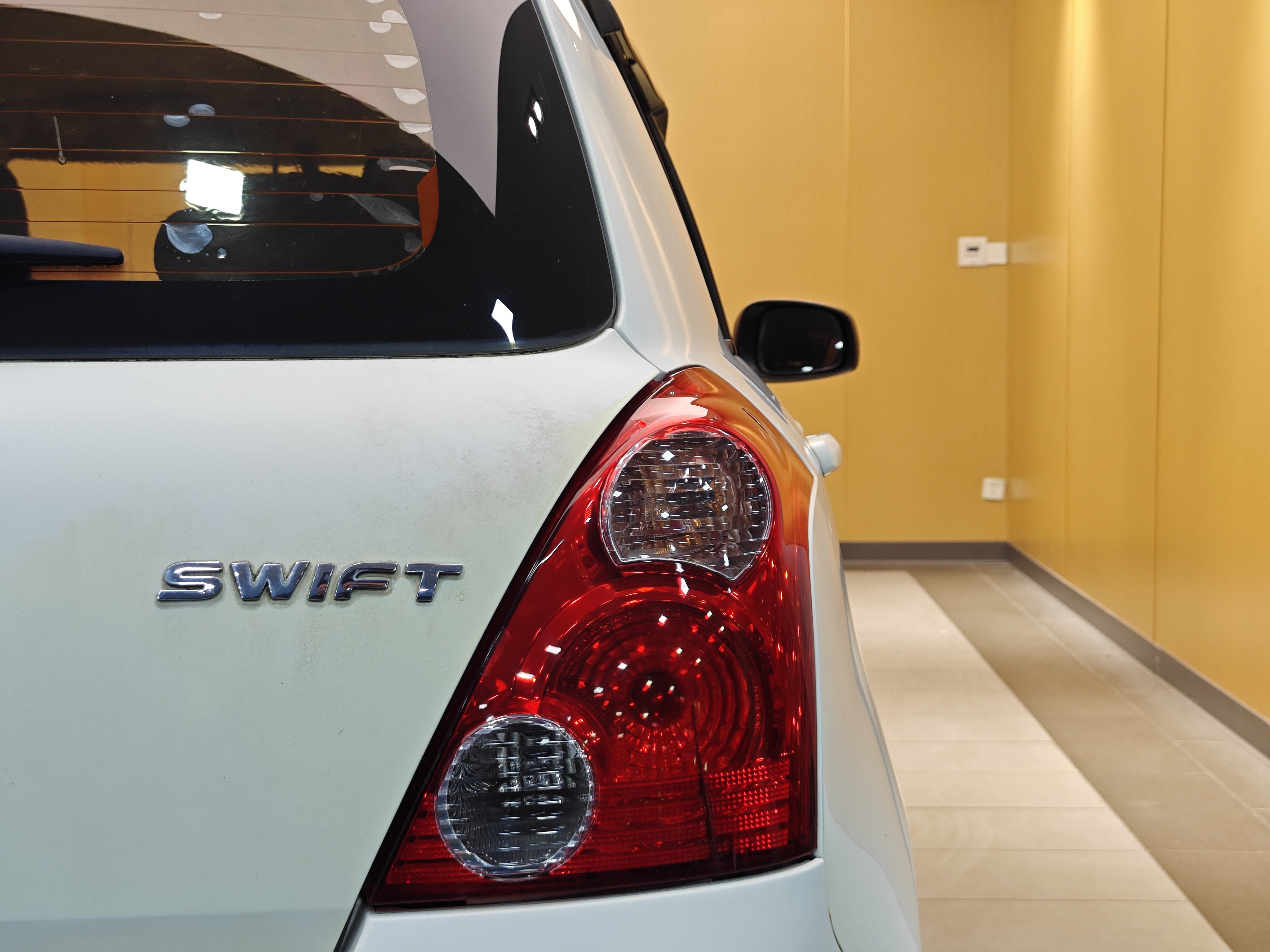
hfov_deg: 41.2
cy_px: 476
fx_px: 1688
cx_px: 635
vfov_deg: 31.5
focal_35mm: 46
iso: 160
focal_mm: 8.7
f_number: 1.9
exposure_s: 1/100
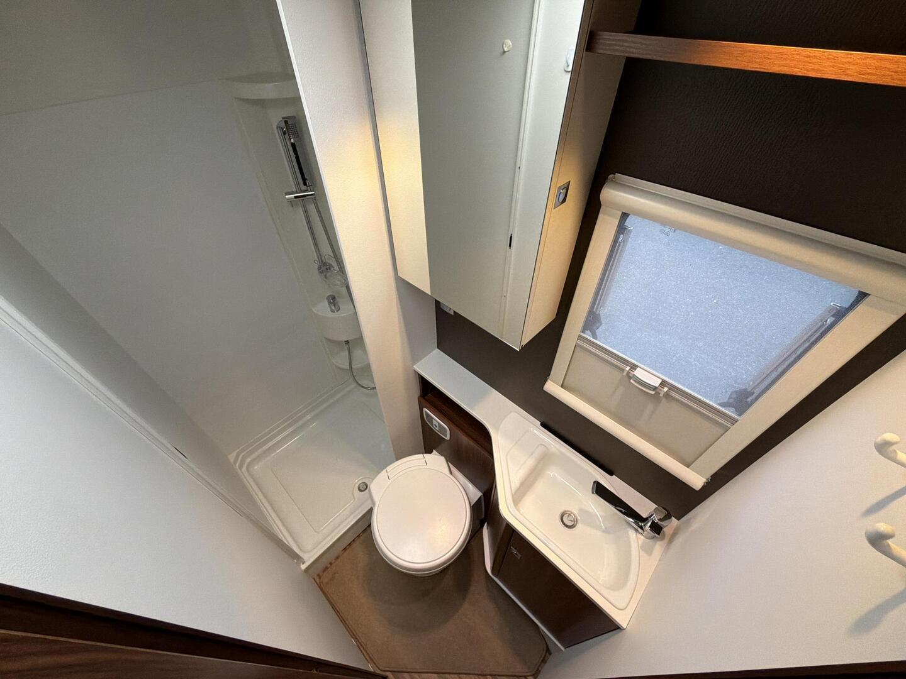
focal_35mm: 14
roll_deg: +1.5
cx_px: 453
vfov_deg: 85.7
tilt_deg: -44.5
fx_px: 366
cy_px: 340
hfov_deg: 102.1
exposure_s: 1/121
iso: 250
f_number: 2.2
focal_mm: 2.22
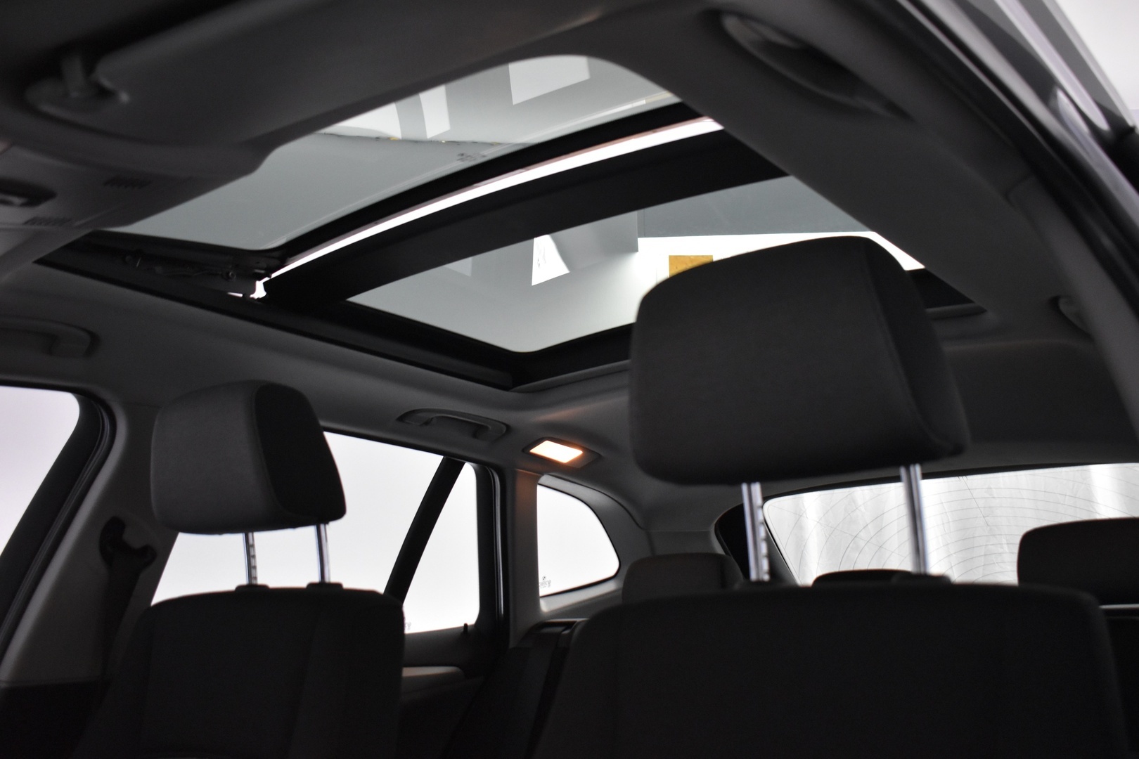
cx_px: 570
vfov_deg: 36.9
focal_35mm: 36
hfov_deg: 53.1
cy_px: 380
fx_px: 1139
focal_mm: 24
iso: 2200
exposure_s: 1/60
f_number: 3.8
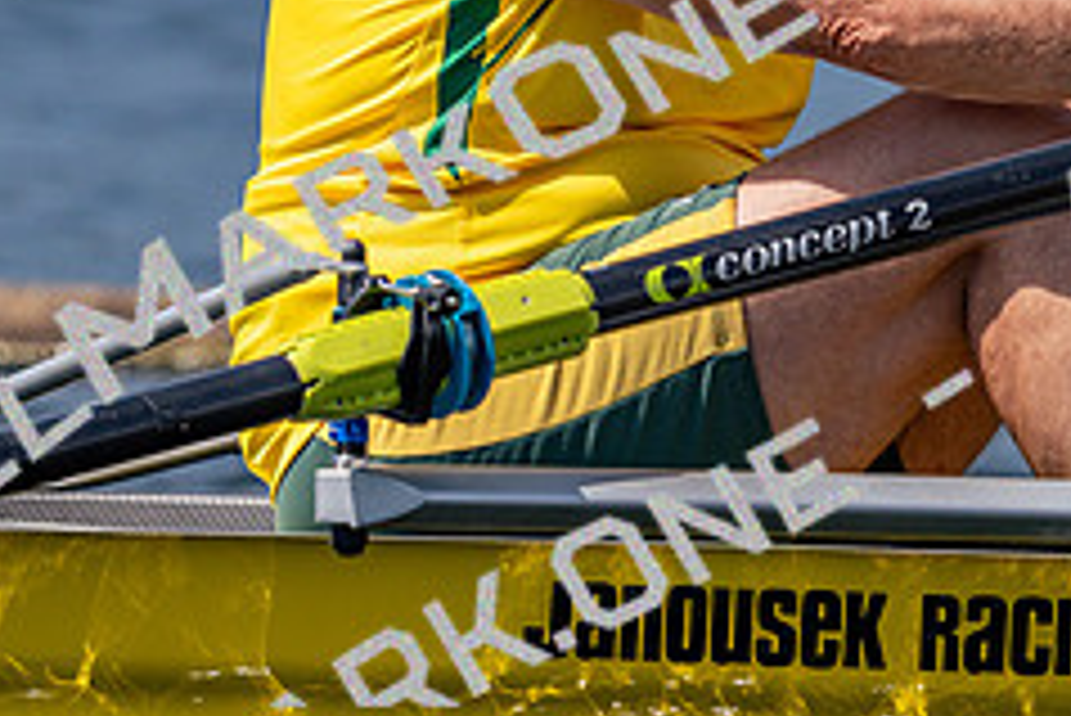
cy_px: -65
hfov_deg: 1.9
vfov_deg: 1.3
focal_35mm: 1064
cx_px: 684
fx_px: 31672
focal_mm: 437
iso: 200
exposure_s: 1/2000
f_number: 6.3
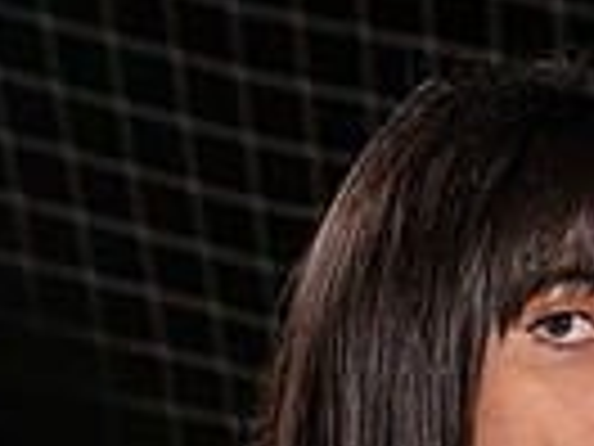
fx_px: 3432
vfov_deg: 7.1
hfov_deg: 9.8
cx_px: 554
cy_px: 991
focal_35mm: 200
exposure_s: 1/250
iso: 100
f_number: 5.6
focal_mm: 61
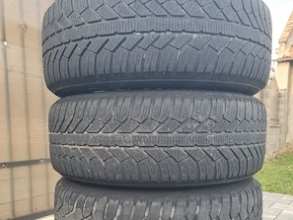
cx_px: 146
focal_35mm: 35
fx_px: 296
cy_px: 168
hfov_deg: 52.6
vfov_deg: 39.5
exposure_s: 1/100
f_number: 1.8
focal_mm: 5.4
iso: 50
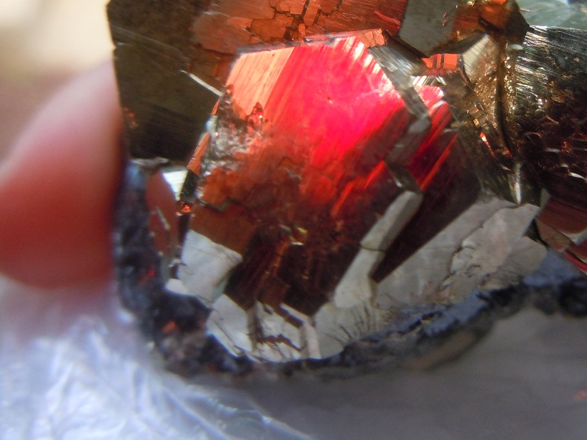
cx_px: 376
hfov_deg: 37.2
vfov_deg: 28.2
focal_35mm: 51
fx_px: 865
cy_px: 119
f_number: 3.5
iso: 200
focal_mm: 5.4
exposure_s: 1/30
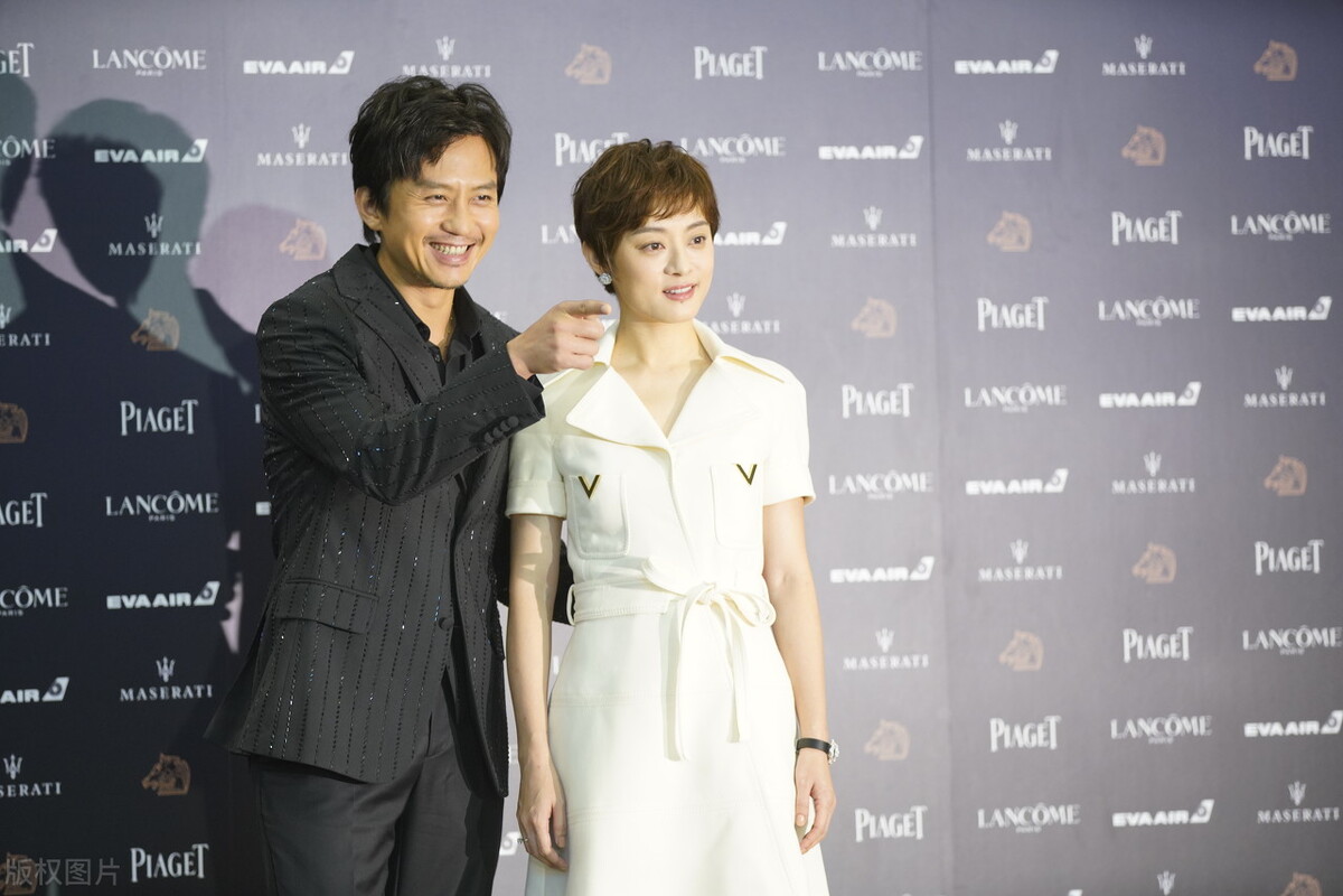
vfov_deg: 8.9
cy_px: 448
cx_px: 672
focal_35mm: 155
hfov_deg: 13.2
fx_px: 5782
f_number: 2.8
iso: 1250
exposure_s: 1/125
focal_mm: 155
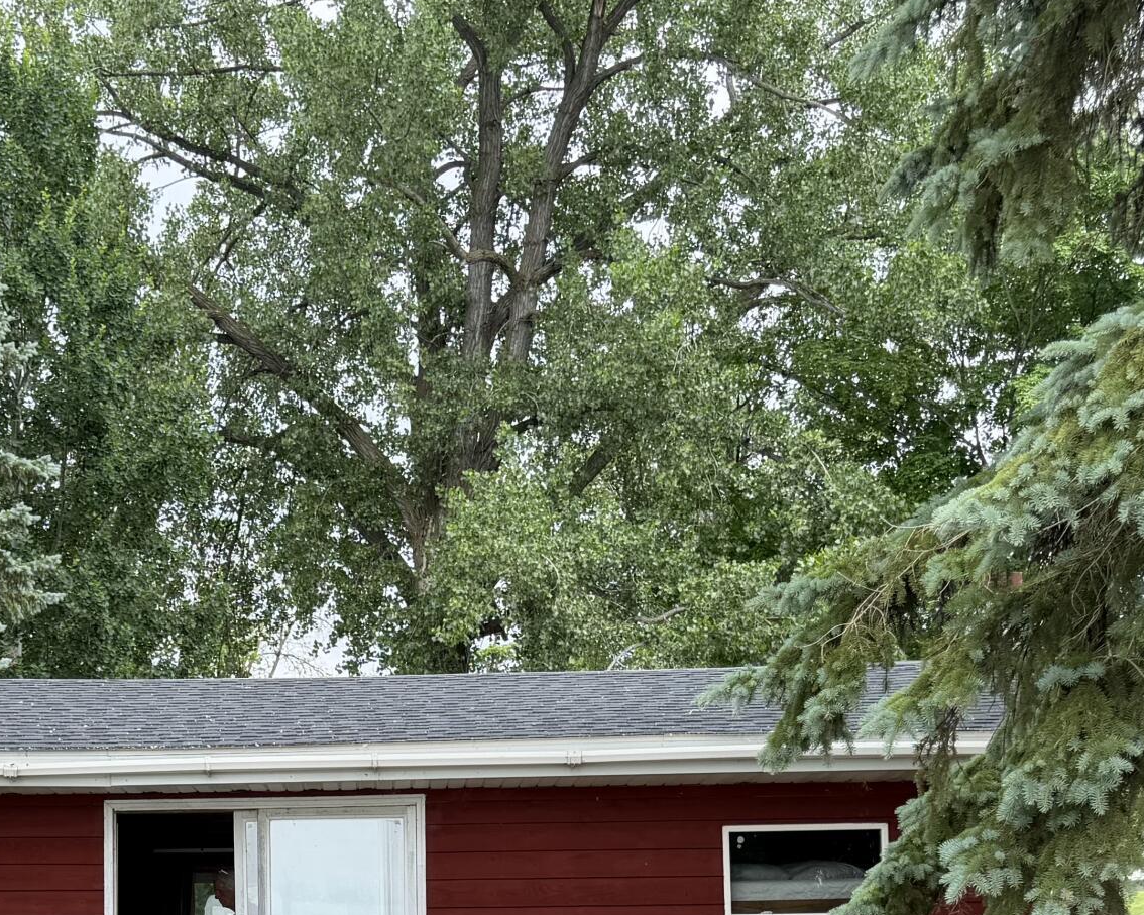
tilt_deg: +4.0
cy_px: 877
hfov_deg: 30.0
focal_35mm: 62
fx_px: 2099
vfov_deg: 23.7
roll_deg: +0.4
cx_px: 276
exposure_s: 1/1192
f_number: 1.78
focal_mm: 6.76
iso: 80
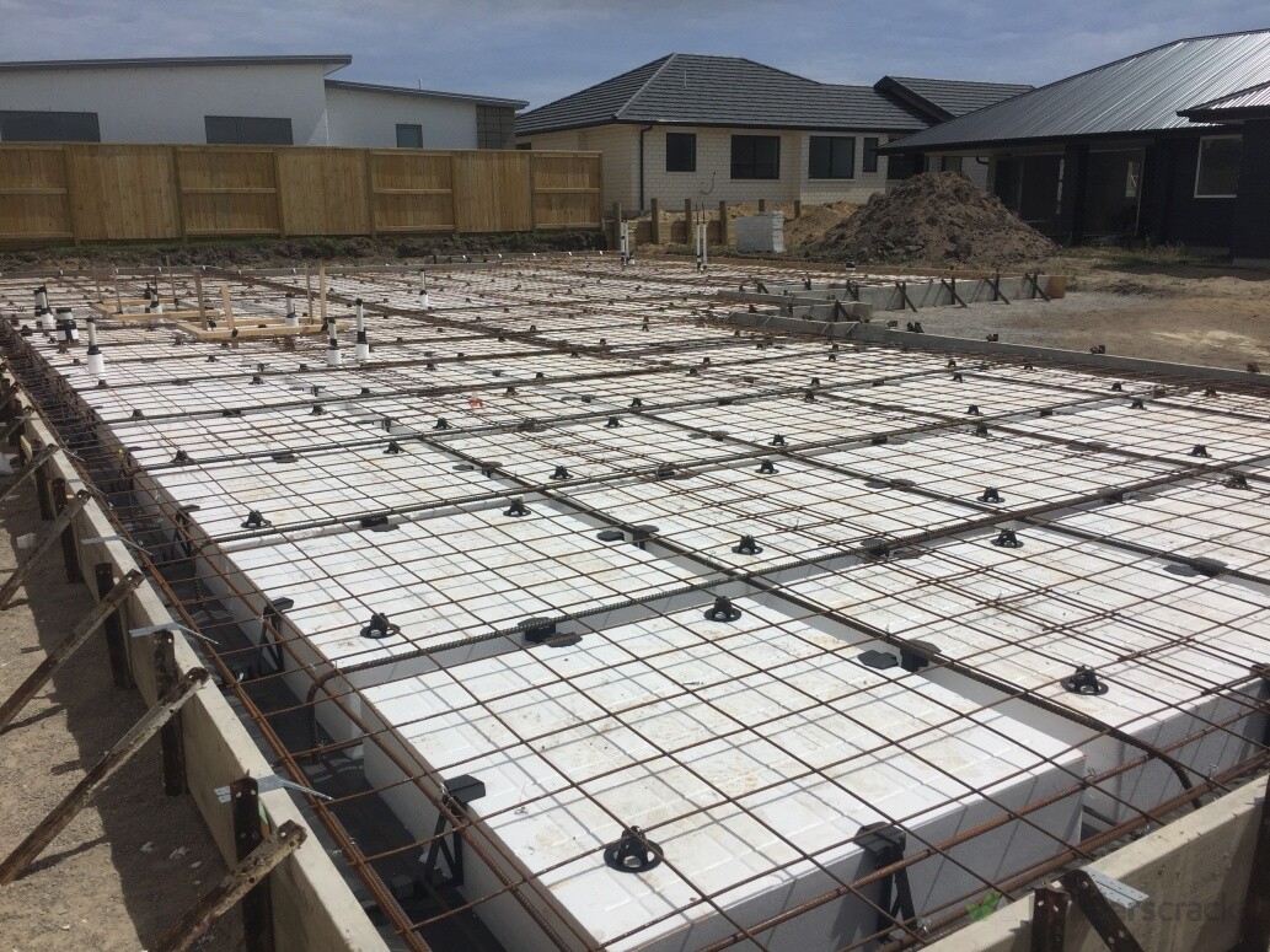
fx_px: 1064
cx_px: 635
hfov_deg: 61.7
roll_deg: -0.5
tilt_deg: -13.4
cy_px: 476
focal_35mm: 29
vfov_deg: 48.2
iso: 32
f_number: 2.2
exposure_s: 1/7937
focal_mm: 4.15
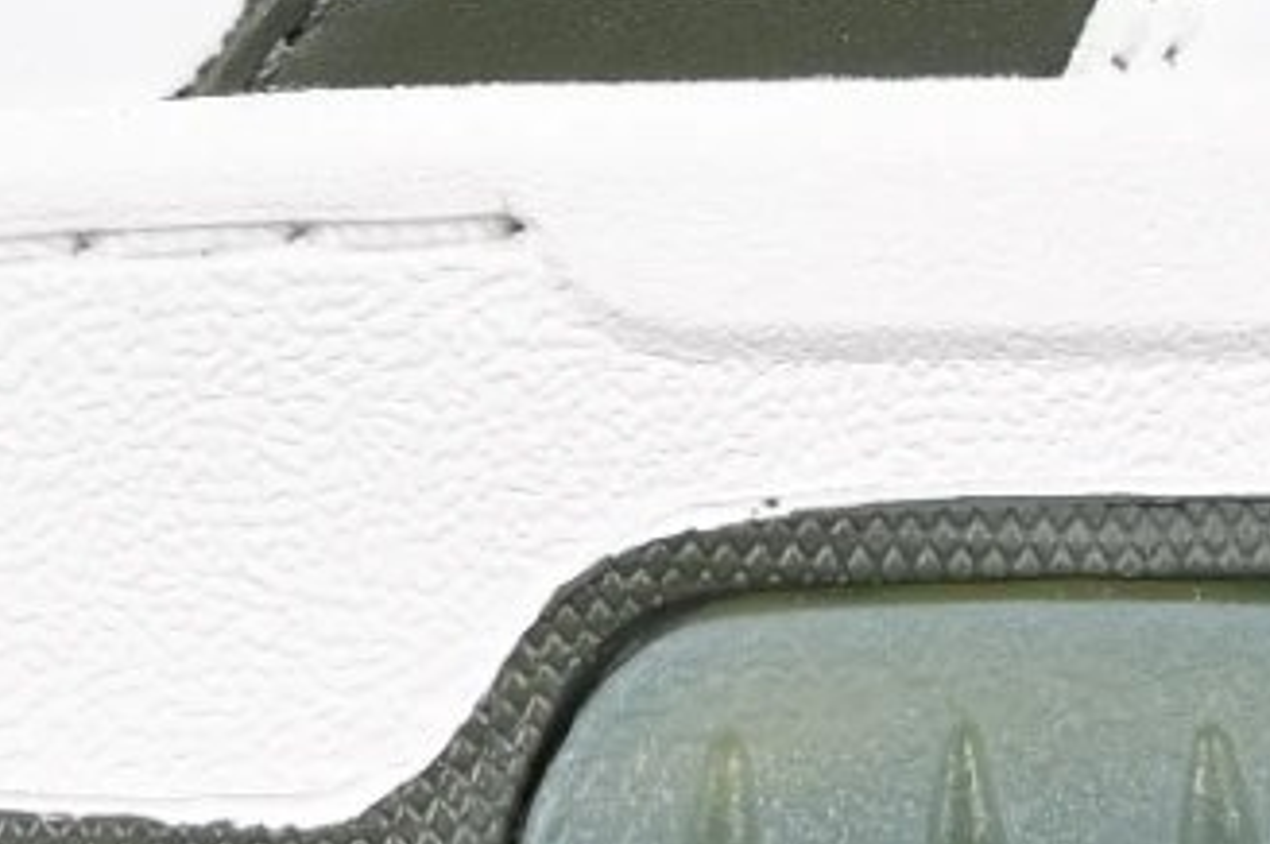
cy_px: -1082
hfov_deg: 3.5
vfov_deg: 2.3
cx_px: -666
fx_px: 20652
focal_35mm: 586
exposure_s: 1/80
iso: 160
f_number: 7.1
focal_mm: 50
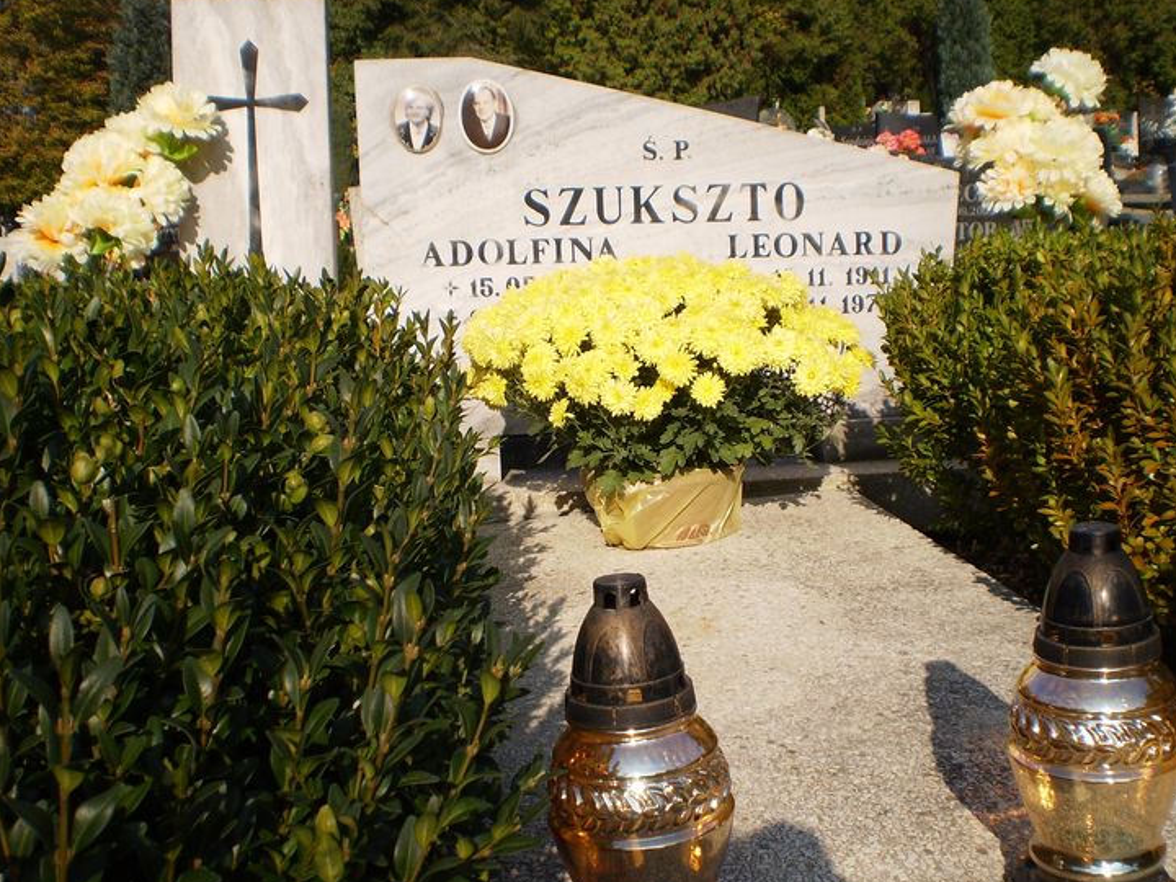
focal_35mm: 40
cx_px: 624
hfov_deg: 46.8
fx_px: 1359
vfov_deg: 36.0
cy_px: 452
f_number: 4.6
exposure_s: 1/640
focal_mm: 6.3
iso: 64
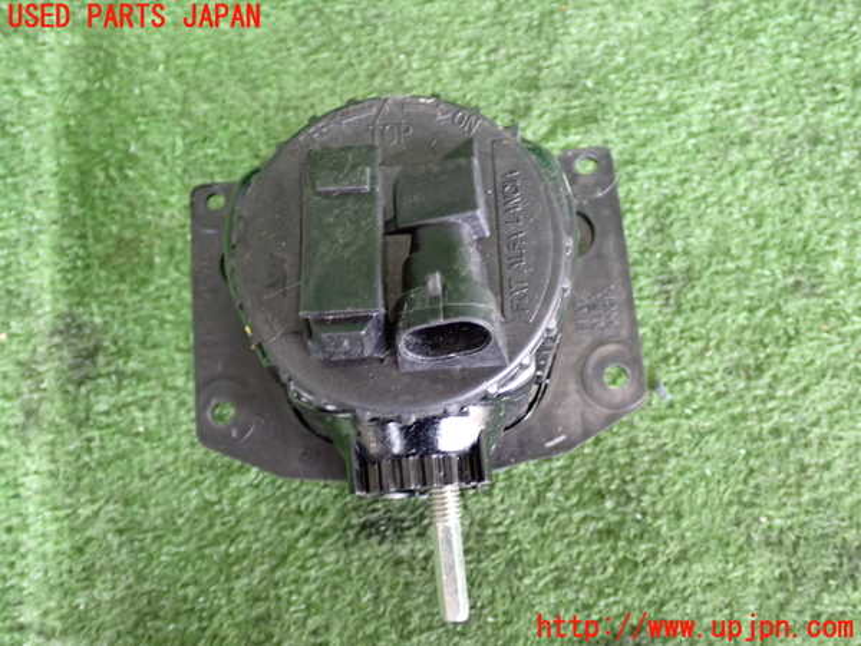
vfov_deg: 35.1
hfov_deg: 45.8
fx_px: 1020
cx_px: 430
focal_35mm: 41
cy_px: 323
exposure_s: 1/40
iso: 500
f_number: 2.8
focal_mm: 7.31
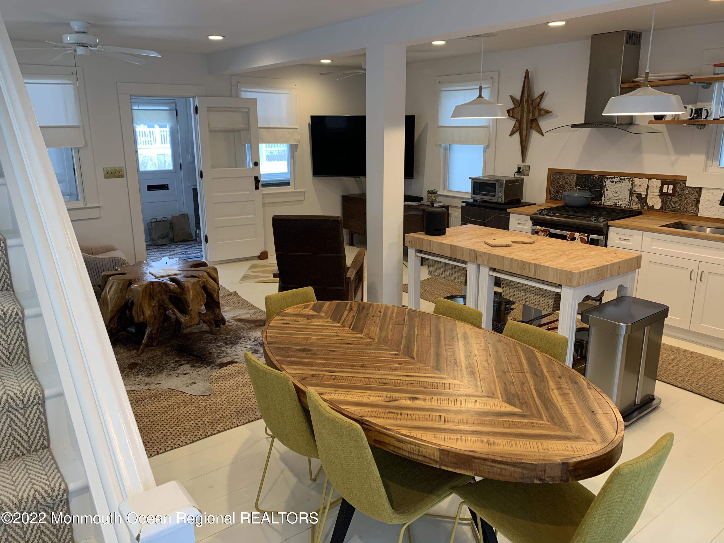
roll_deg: +0.6
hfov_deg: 67.3
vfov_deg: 53.1
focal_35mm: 26
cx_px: 362
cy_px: 272
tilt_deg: -13.1
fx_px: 544
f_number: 1.8
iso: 80
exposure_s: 1/60
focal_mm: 4.25
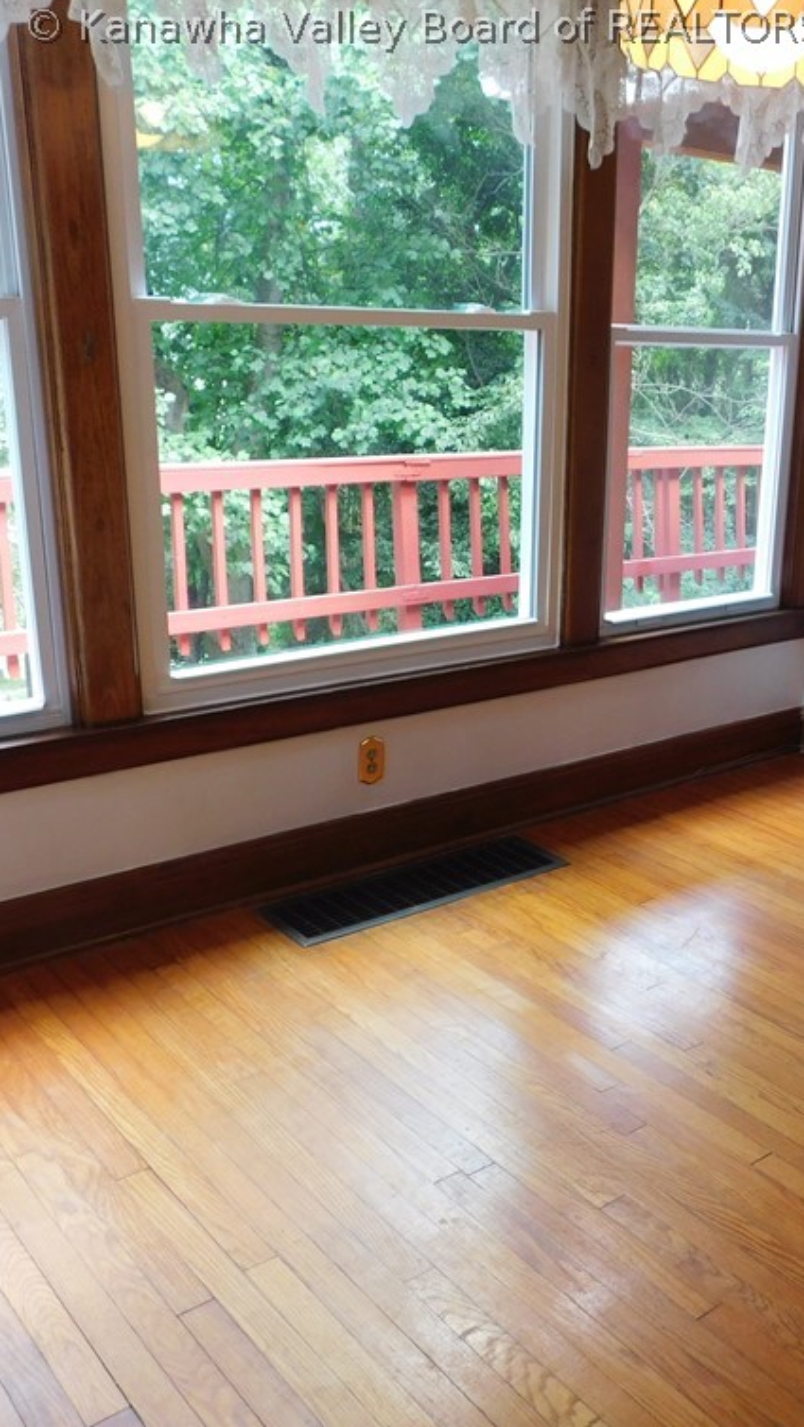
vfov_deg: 58.0
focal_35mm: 34
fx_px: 1288
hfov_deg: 33.7
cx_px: 632
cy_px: 716
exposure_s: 1/30
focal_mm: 4
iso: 160
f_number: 3
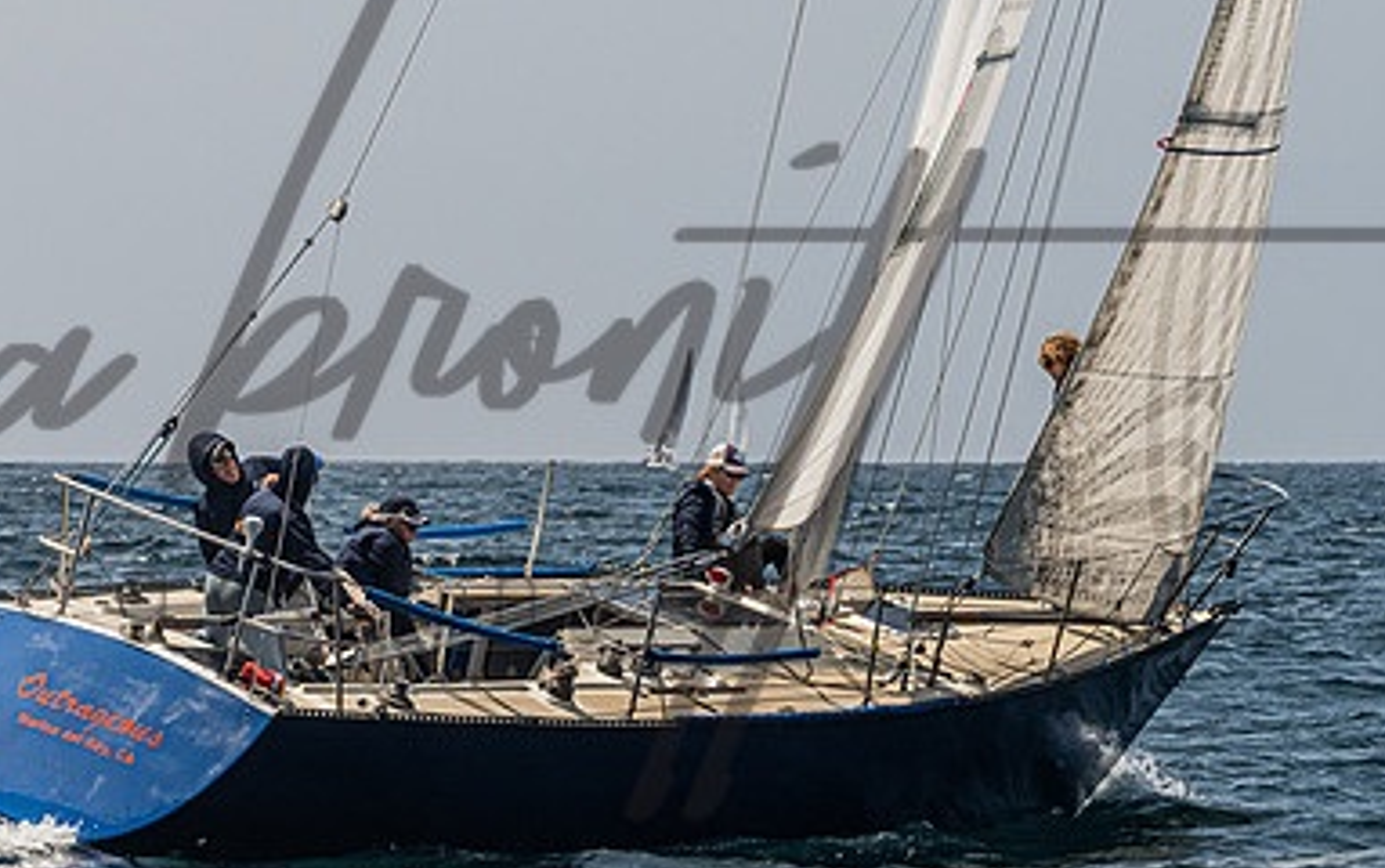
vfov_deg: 4.3
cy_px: 408
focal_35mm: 308
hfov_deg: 6.8
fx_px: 11634
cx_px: 278
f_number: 10
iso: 1250
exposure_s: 1/3200
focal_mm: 165
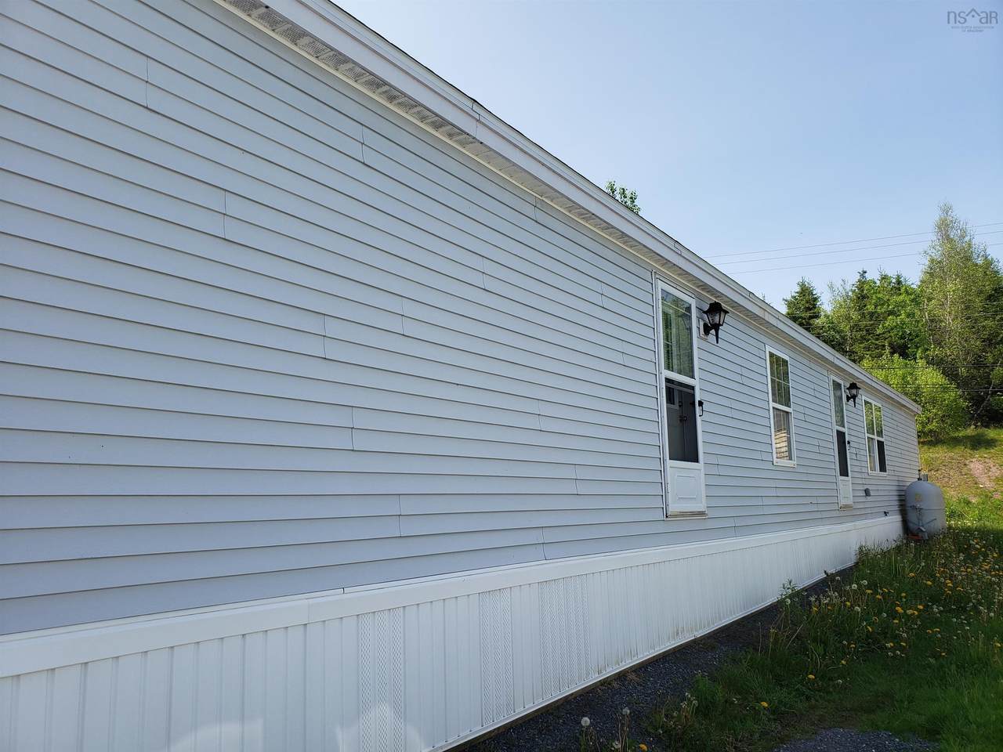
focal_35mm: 26
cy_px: 376
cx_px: 502
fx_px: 753
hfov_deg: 67.3
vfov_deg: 53.1
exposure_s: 1/1111
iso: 50
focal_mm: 4.3
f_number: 2.4
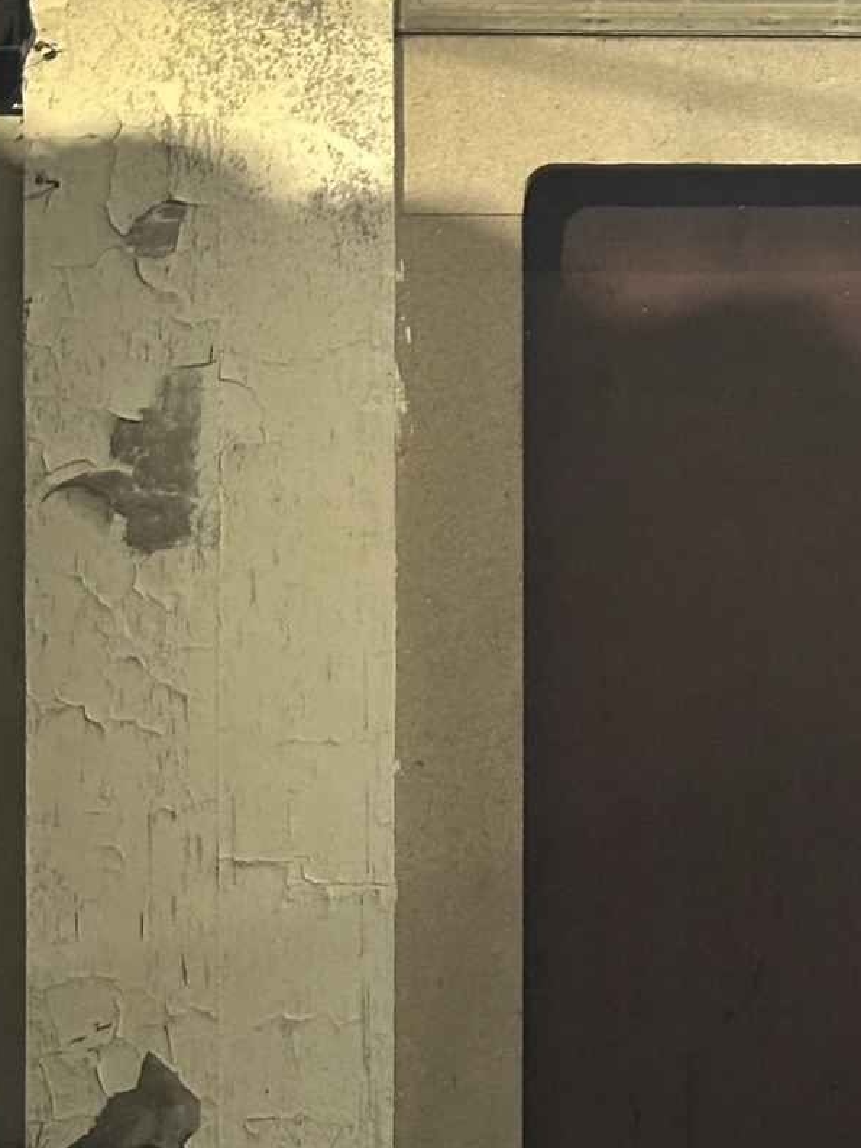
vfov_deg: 16.2
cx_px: 881
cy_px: 375
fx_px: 4012
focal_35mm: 121
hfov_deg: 12.1
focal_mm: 6.86
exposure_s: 1/25
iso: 640
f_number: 1.78
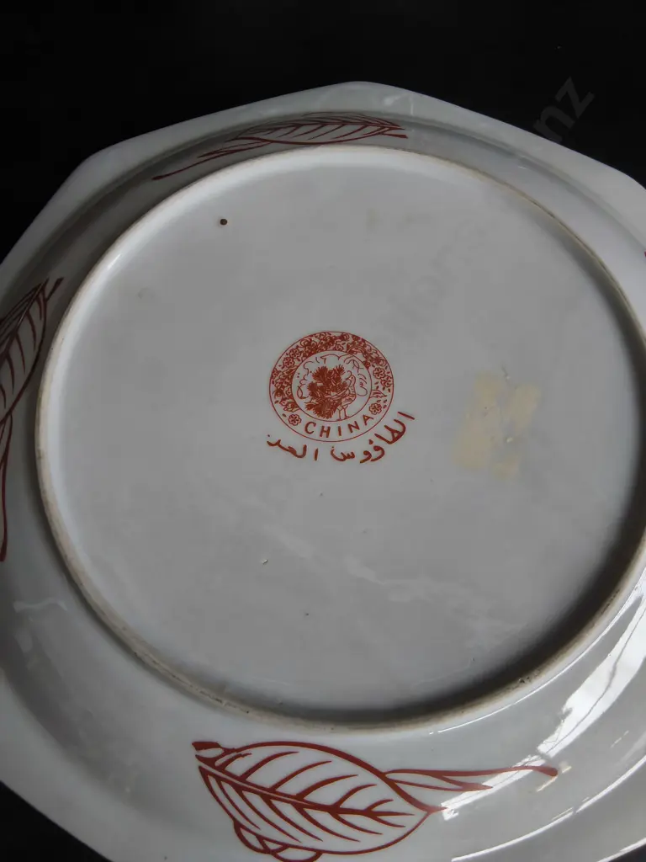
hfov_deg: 51.4
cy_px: 431
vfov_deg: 65.3
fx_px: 672
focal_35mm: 27
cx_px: 323
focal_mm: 2.87
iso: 40
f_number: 2
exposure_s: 1/100
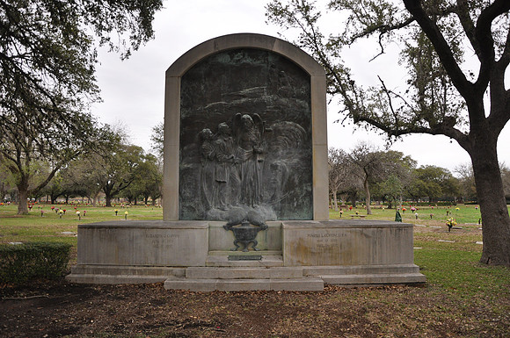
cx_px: 255
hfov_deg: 67.5
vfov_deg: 47.8
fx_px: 382
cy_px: 169
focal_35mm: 27
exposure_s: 1/125
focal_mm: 18
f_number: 3.5
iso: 640
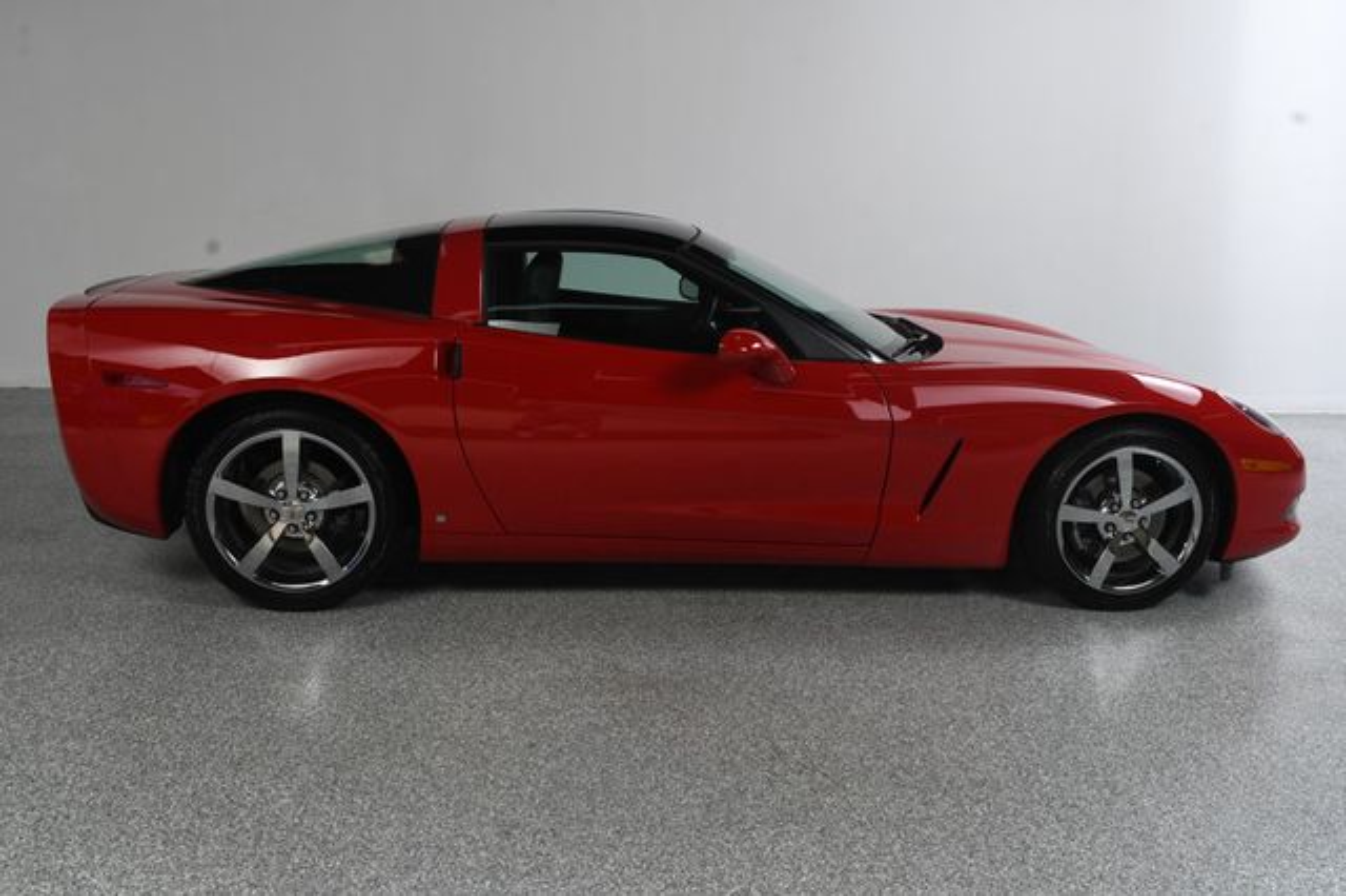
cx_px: 673
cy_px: 448
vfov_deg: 39.9
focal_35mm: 33
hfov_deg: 57.2
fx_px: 1233
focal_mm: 22
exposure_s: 1/160
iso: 100
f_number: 11
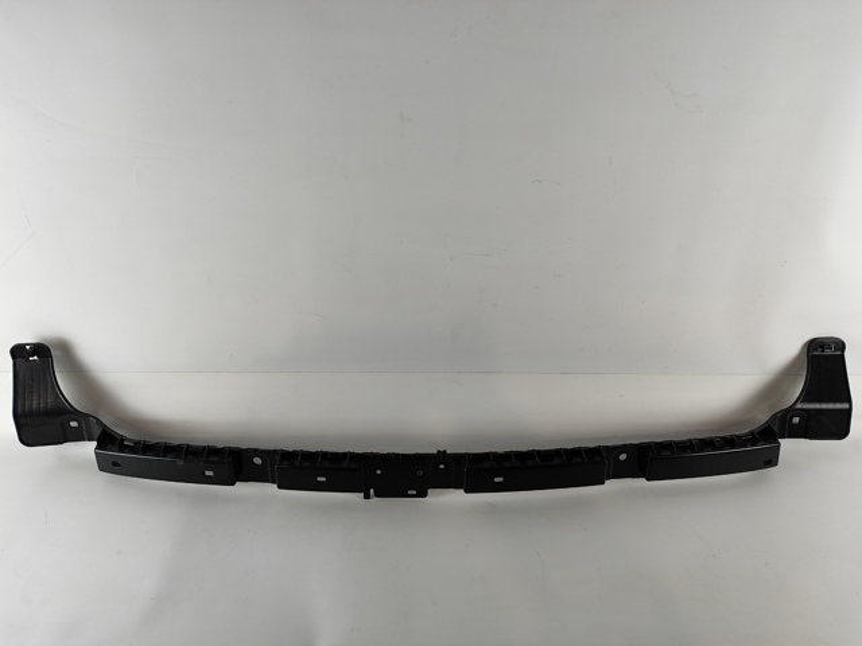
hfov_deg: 71.6
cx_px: 431
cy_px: 323
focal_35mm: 24
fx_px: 598
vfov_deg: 56.8
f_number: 1.89
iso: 239
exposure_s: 1/120
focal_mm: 5.89
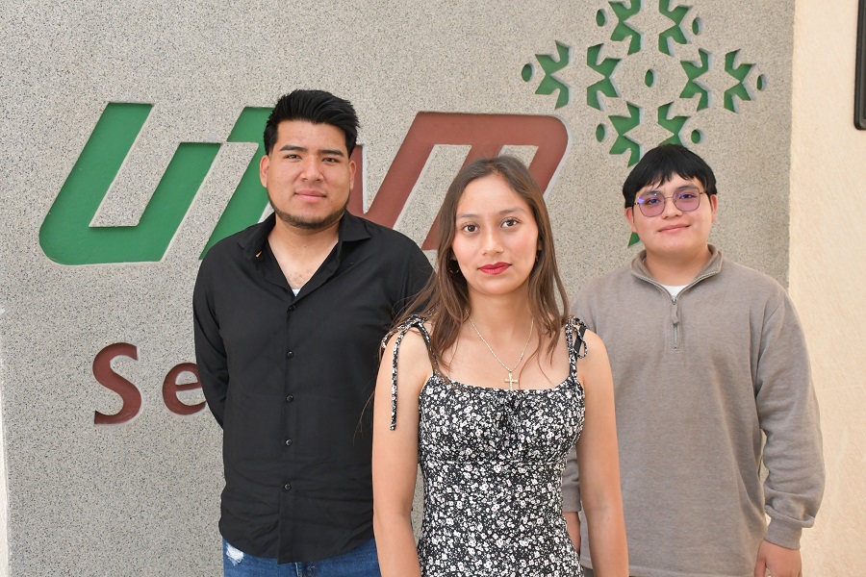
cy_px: 288
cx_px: 433
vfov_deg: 29.9
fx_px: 1082
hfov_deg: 43.6
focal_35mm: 45
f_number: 10
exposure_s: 1/125
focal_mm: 30
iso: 3200
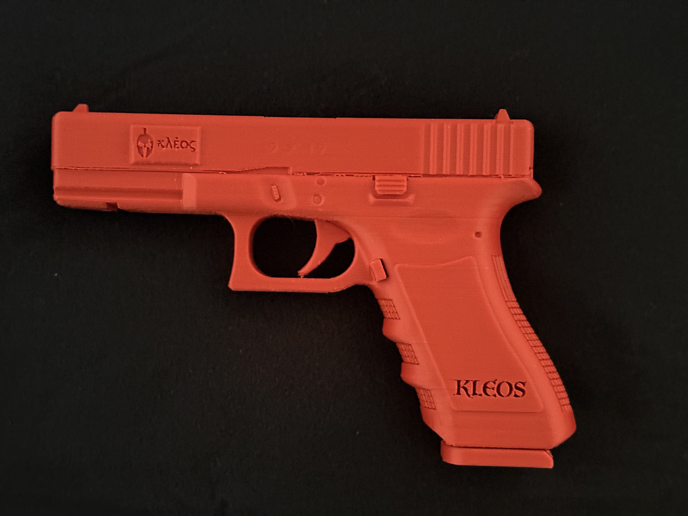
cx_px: 344
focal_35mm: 48
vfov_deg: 30.3
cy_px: 258
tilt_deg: -85.9
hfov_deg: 39.7
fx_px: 954
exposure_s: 1/15
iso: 1250
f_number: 1.78
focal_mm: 6.76
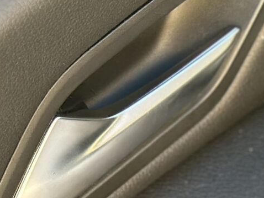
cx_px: 112
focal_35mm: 257
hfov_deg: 7.7
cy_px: 366
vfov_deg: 5.7
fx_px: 1961
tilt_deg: -56.4
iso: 125
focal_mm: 6.86
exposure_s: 1/98
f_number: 1.78
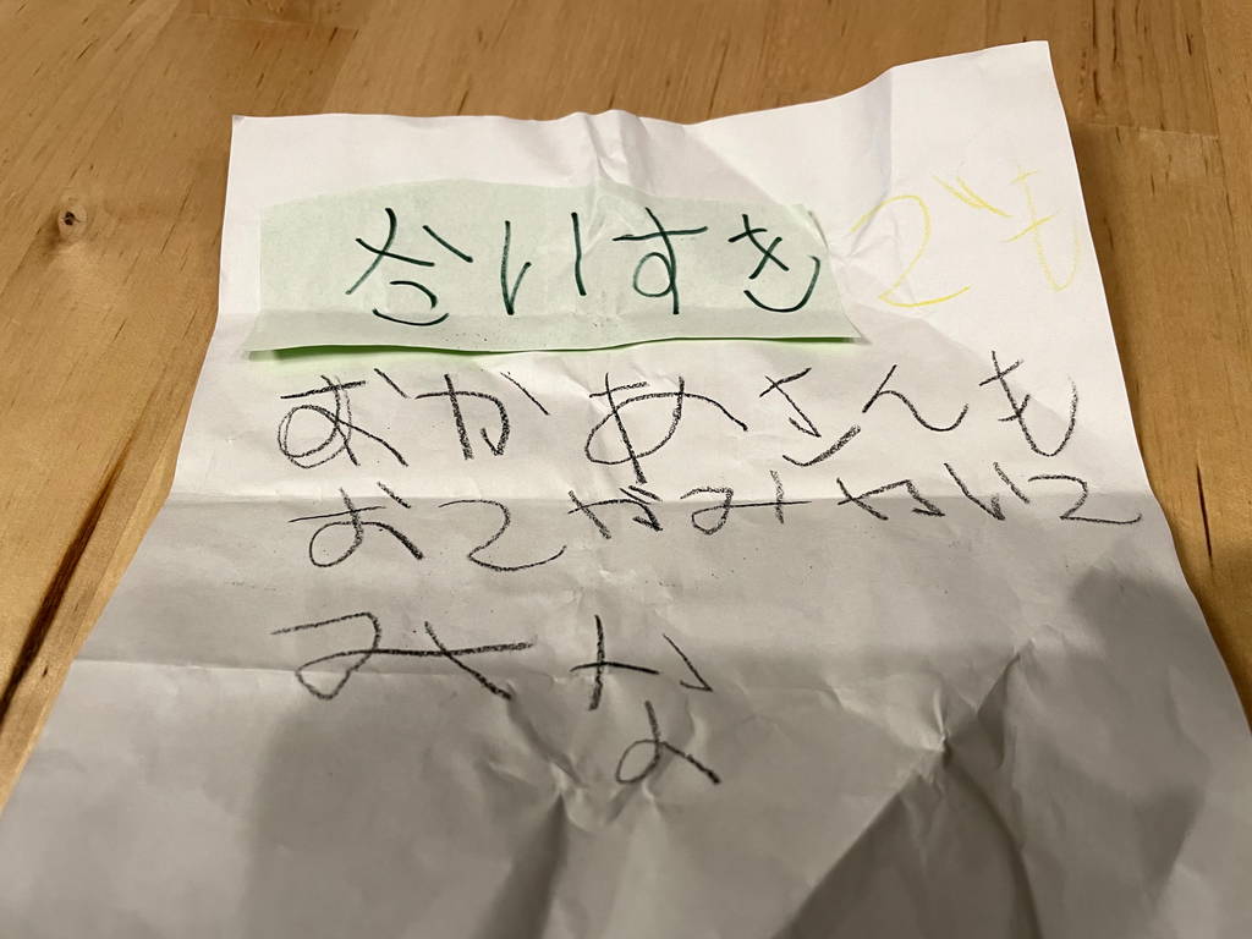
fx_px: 940
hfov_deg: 67.3
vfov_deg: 53.1
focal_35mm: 26
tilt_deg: -61.7
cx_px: 626
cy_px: 470
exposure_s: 1/50
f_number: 1.6
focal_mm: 4.2
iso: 80
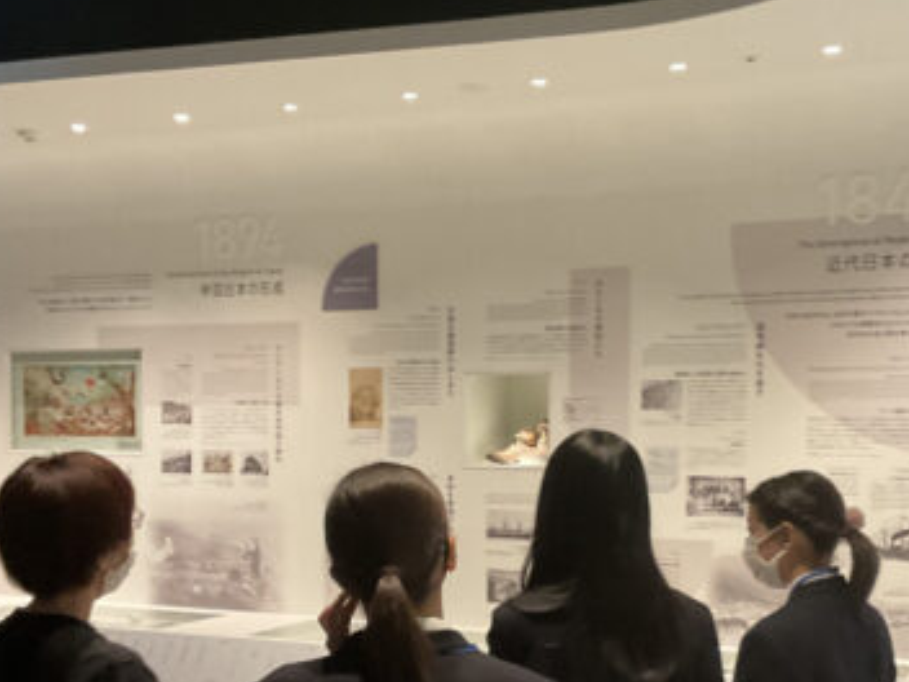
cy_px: 469
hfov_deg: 34.9
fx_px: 1444
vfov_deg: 26.4
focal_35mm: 55
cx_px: 529
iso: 250
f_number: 1.8
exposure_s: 1/40
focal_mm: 3
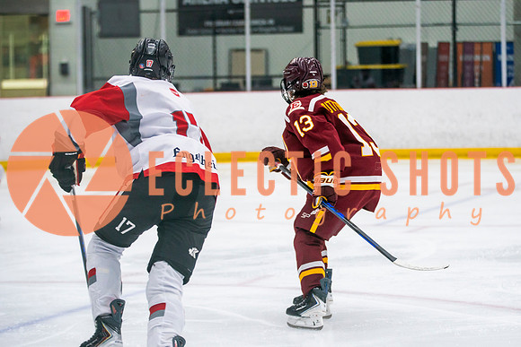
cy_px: 153
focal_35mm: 130
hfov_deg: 15.8
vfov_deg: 10.6
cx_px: 314
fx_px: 1876
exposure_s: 1/640
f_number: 2.8
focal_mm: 100
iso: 2000
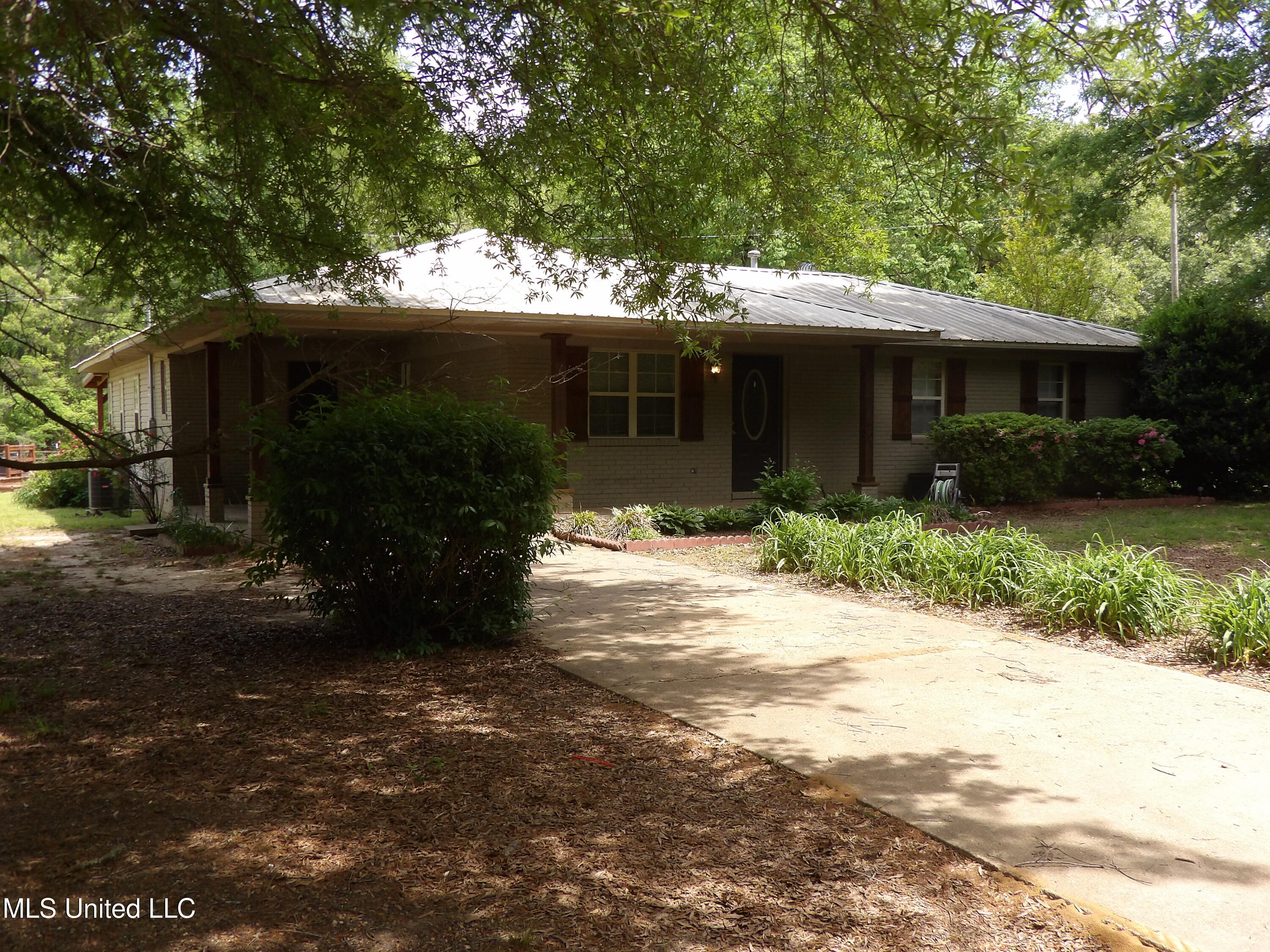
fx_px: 1211
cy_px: 476
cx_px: 635
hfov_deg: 55.4
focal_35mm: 33
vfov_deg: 42.9
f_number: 3.6
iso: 100
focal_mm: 5.9
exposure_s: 1/228
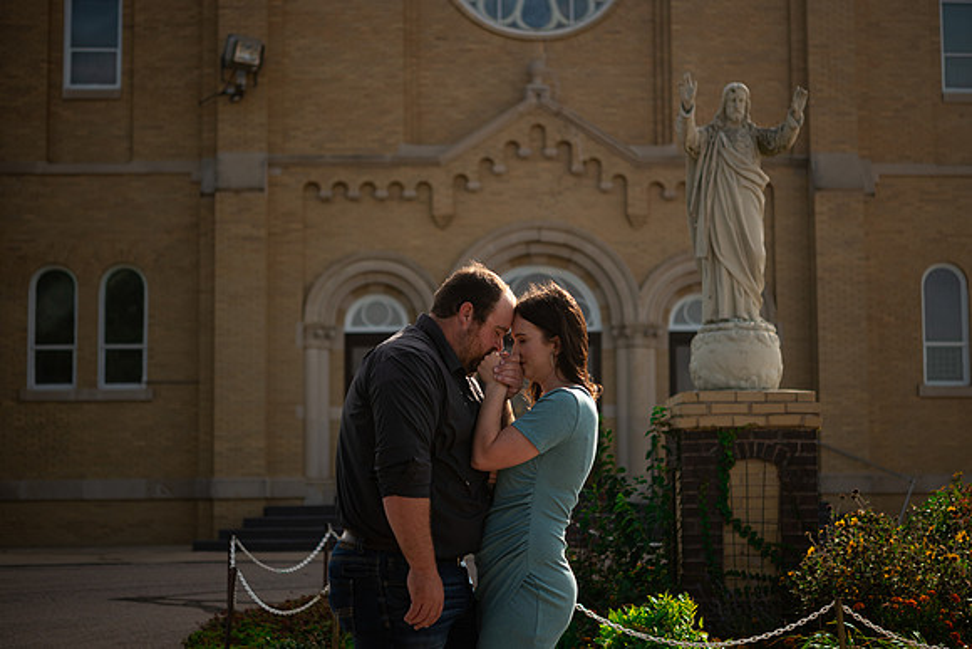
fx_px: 1620
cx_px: 486
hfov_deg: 33.4
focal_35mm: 60
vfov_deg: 22.6
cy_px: 324
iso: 100
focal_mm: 60
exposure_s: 1/1000
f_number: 2.8
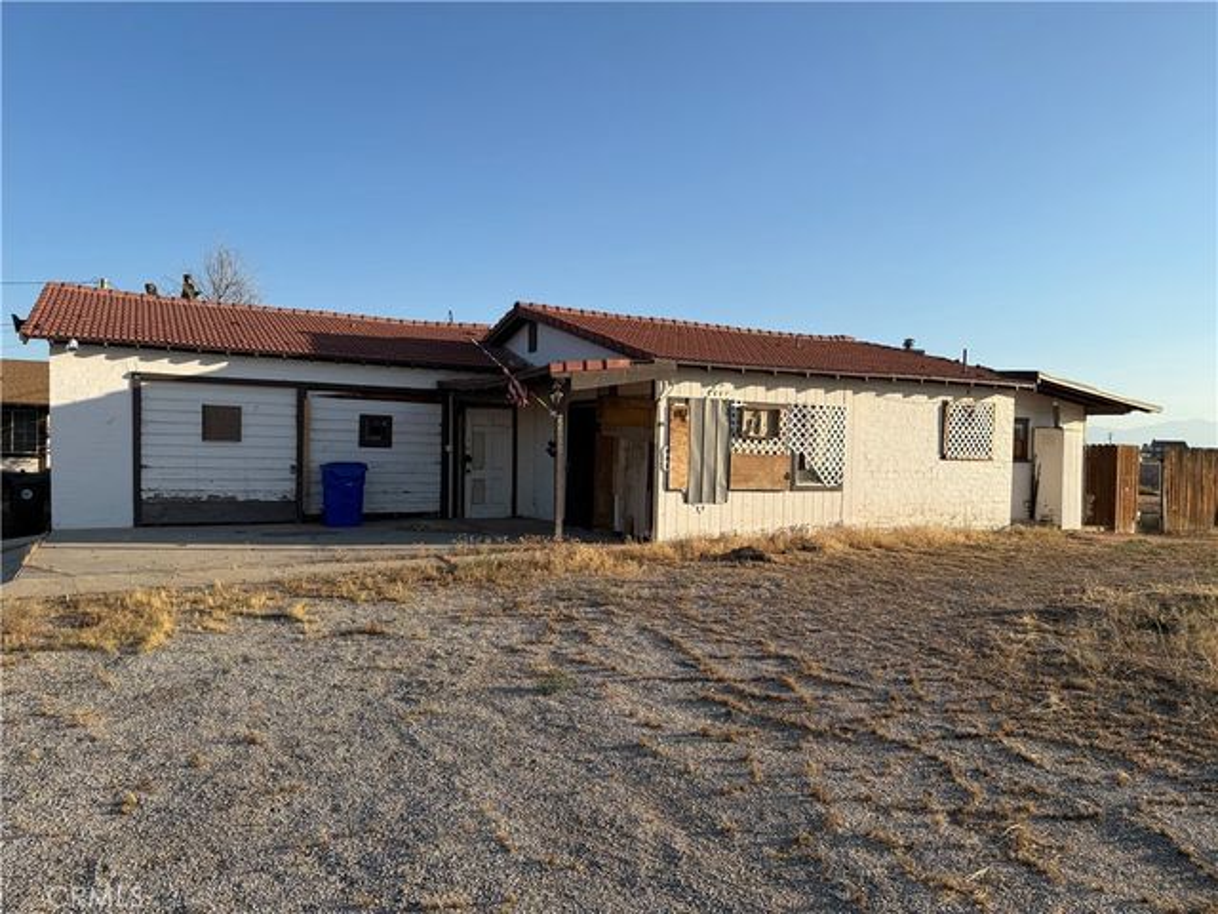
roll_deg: -0.4
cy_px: 457
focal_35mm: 24
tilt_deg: -0.8
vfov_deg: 56.8
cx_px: 609
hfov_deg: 71.6
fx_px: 844
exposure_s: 1/3279
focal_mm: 6.76
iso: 80
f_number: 1.78
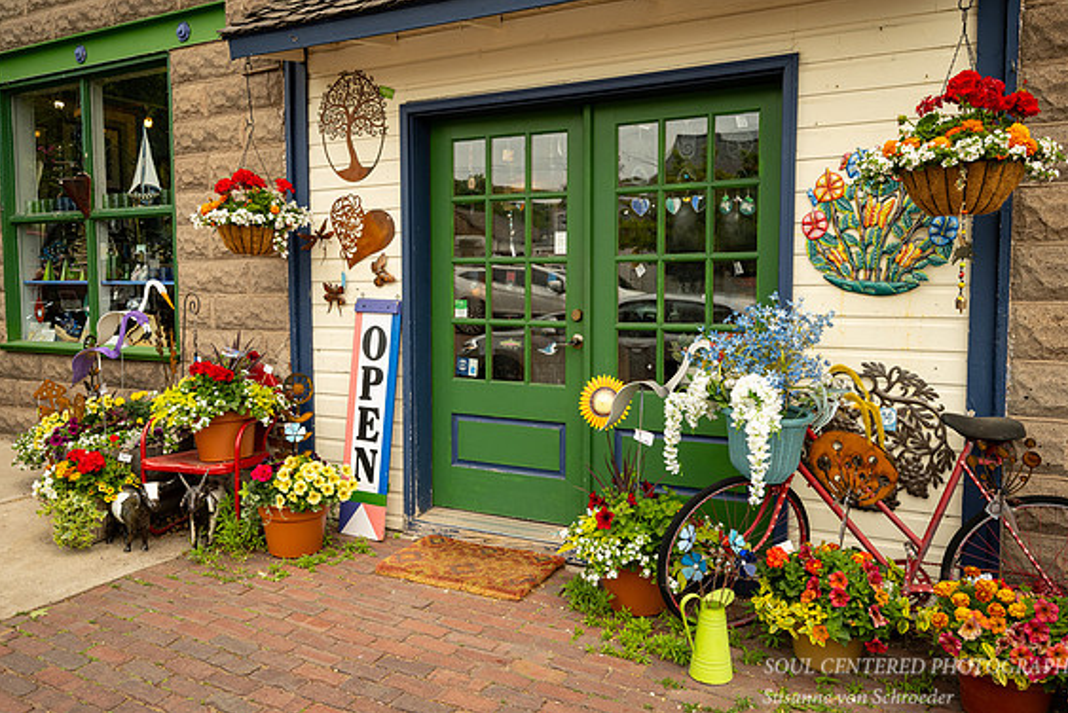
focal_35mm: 26
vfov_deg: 49.6
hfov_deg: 69.4
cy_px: 344
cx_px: 533
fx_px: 772
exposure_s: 1/200
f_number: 8
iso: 400
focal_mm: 24.5
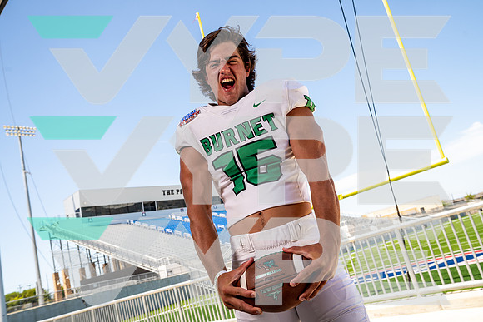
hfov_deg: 58.7
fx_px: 429
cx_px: 242
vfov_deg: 41.1
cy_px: 161
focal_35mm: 32
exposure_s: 1/125
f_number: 8
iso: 100
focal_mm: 32
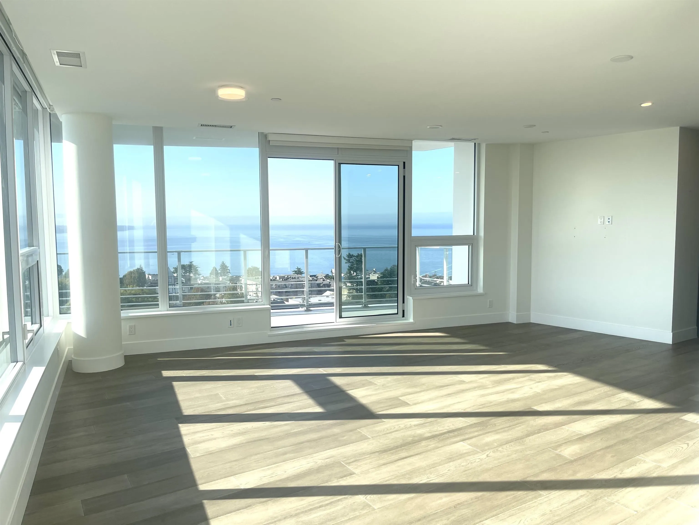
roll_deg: +0.2
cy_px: 262
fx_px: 505
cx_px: 350
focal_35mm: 25
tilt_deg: -4.3
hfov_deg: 69.4
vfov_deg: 54.9
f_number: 1.6
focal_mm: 5.1
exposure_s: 1/2203
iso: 32
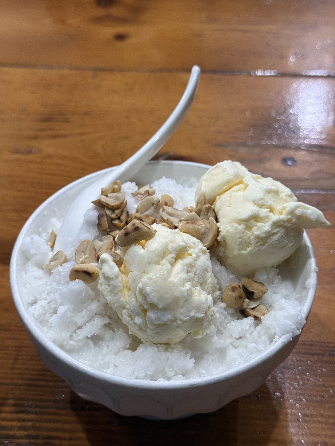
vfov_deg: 39.7
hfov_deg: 30.3
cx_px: 168
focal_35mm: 48
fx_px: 619
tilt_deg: -42.9
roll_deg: -0.1
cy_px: 223
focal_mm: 6.76
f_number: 1.78
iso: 250
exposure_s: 1/55
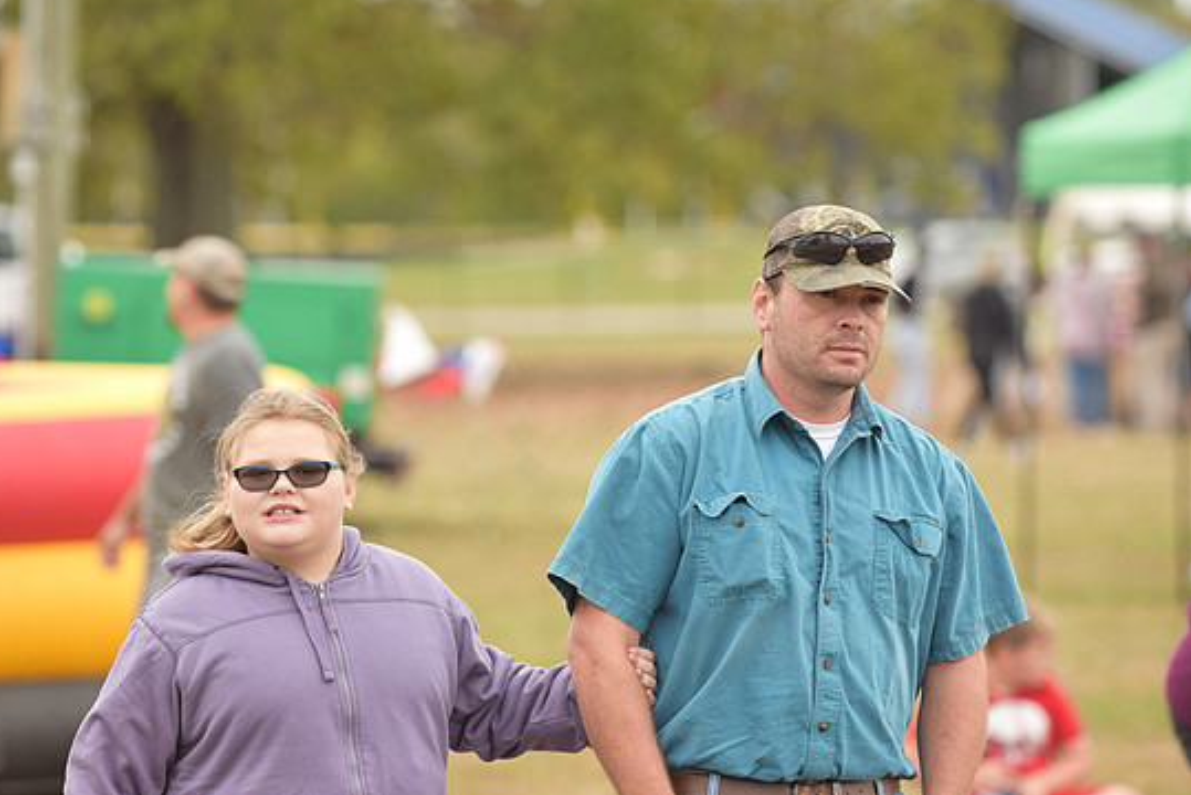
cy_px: 372
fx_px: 7481
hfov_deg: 9.1
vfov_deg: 6.1
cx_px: 555
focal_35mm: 226
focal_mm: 140
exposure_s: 1/640
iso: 200
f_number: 2.8
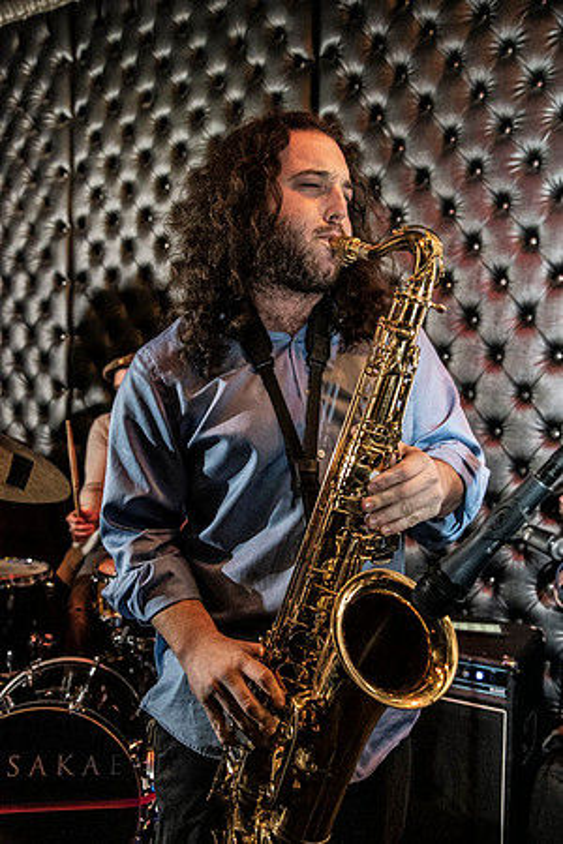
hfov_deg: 38.9
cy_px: 422
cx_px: 282
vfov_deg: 55.8
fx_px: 798
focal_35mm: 34
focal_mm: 34
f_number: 4
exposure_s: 1/200
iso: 6400
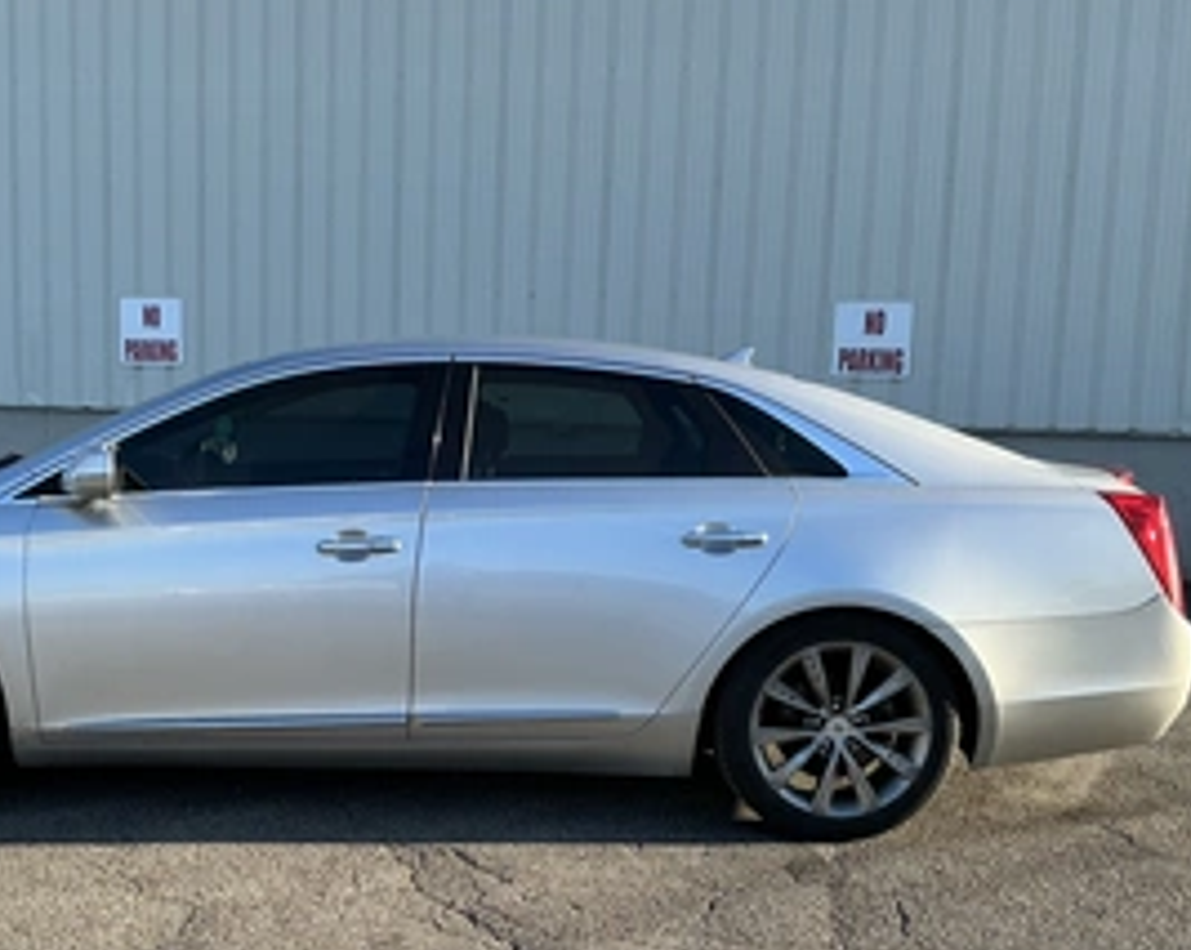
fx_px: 1444
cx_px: 428
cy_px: 611
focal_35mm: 41
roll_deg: -2.0
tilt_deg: -4.1
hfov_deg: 44.4
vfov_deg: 36.2
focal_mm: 3
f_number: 1.8
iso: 25
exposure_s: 1/446
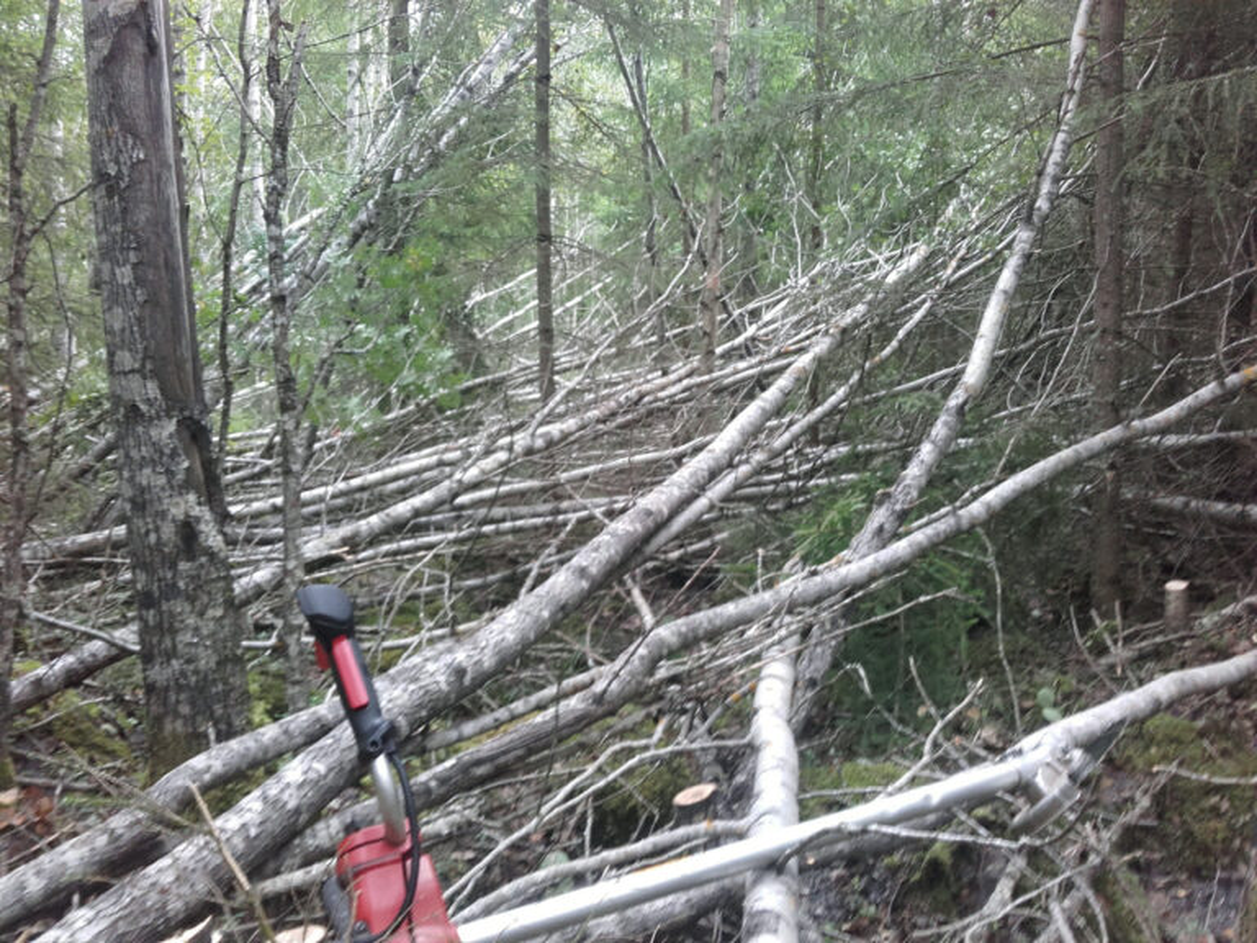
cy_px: 472
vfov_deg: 45.4
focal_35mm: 31
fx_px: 1126
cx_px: 628
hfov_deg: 58.4
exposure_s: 1/33
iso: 60
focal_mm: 3.31
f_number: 2.2
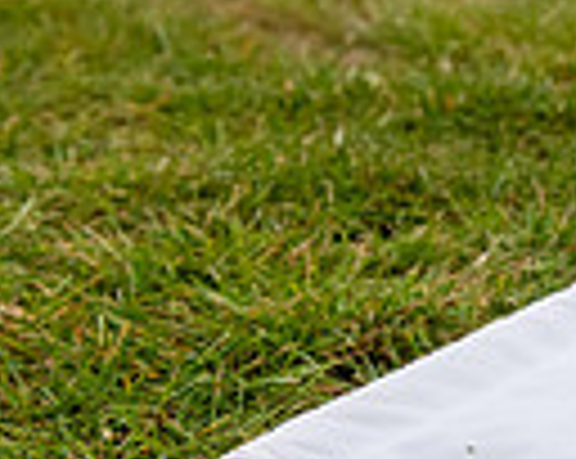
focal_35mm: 136
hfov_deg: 12.2
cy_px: 52
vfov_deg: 11.3
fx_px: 2315
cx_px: 1224
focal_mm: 32
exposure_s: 1/500
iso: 640
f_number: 4
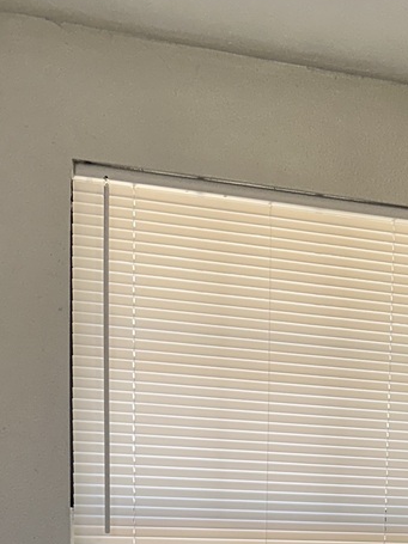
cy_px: 632
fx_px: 1195
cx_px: 445
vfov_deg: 23.7
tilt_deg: -5.1
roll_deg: -2.6
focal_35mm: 76
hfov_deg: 18.7
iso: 64
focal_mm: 6.86
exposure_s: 1/166
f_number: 1.78
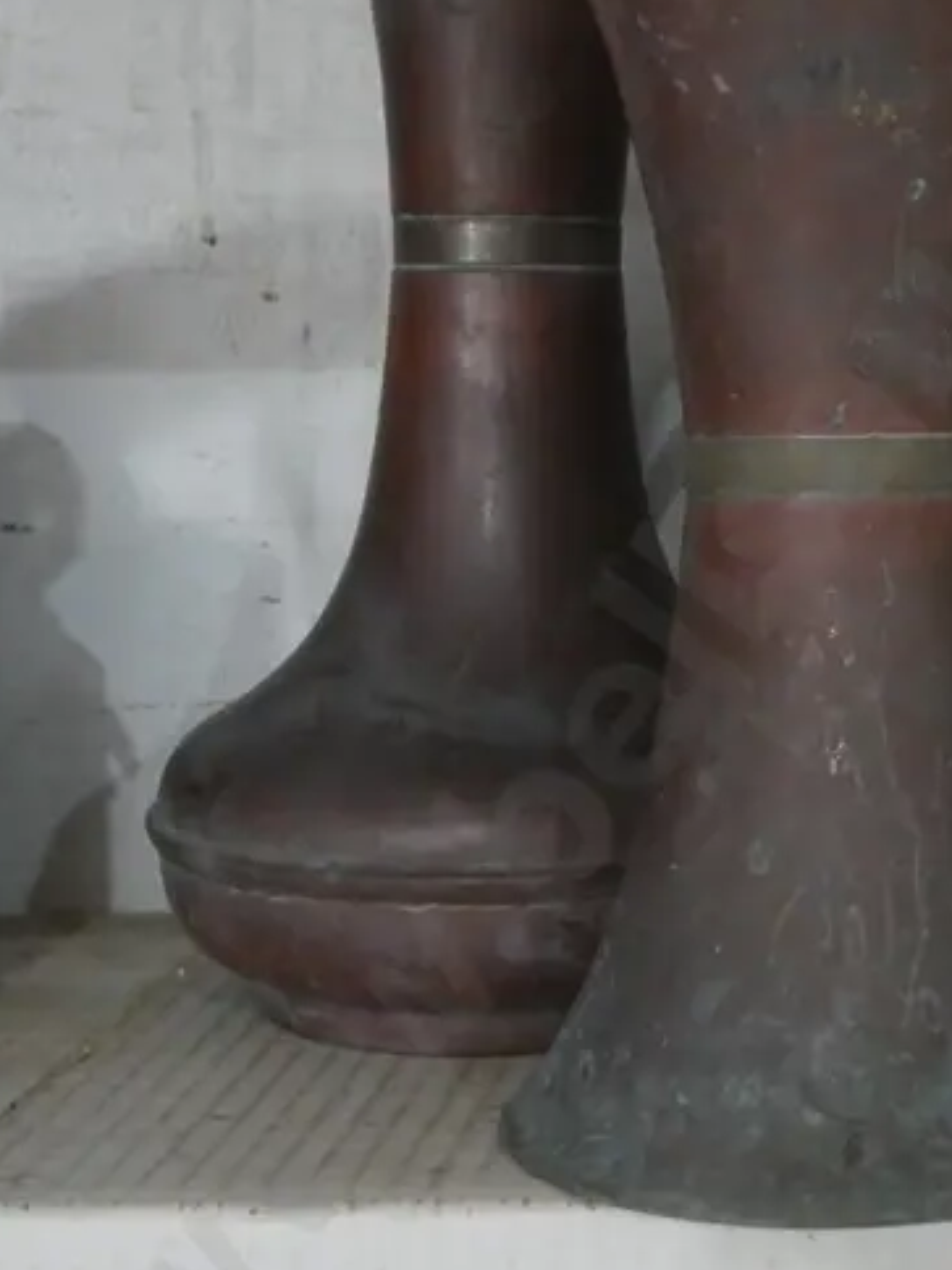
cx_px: 942
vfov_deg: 26.7
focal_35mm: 72
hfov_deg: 19.9
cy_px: 304
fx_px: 2640
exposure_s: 1/60
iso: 2500
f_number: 4
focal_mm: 17
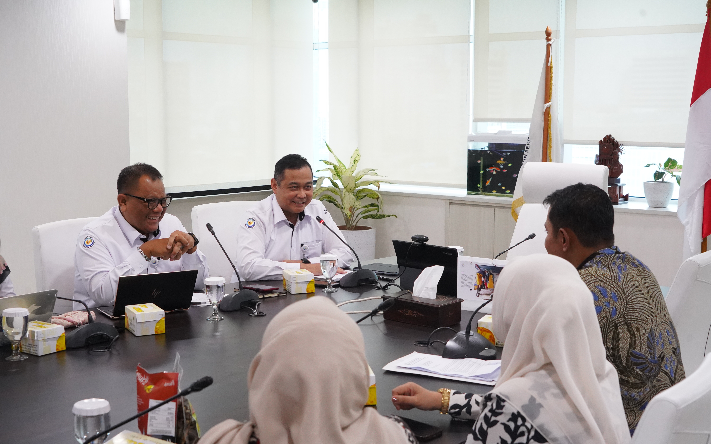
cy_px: 230
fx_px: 911
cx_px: 355
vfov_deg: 27.4
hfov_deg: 42.6
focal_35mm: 47
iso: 6400
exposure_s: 1/125
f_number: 8
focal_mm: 46
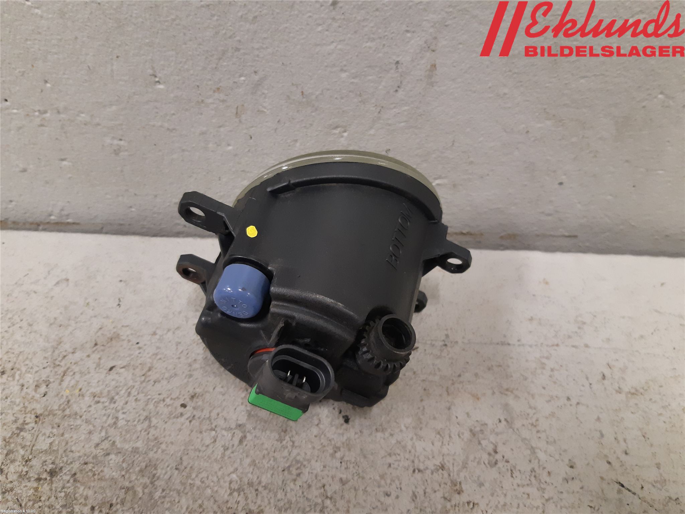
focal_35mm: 26
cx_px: 342
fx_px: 515
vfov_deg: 53.1
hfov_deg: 67.3
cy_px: 257
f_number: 1.7
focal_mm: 3.93
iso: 200
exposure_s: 1/50
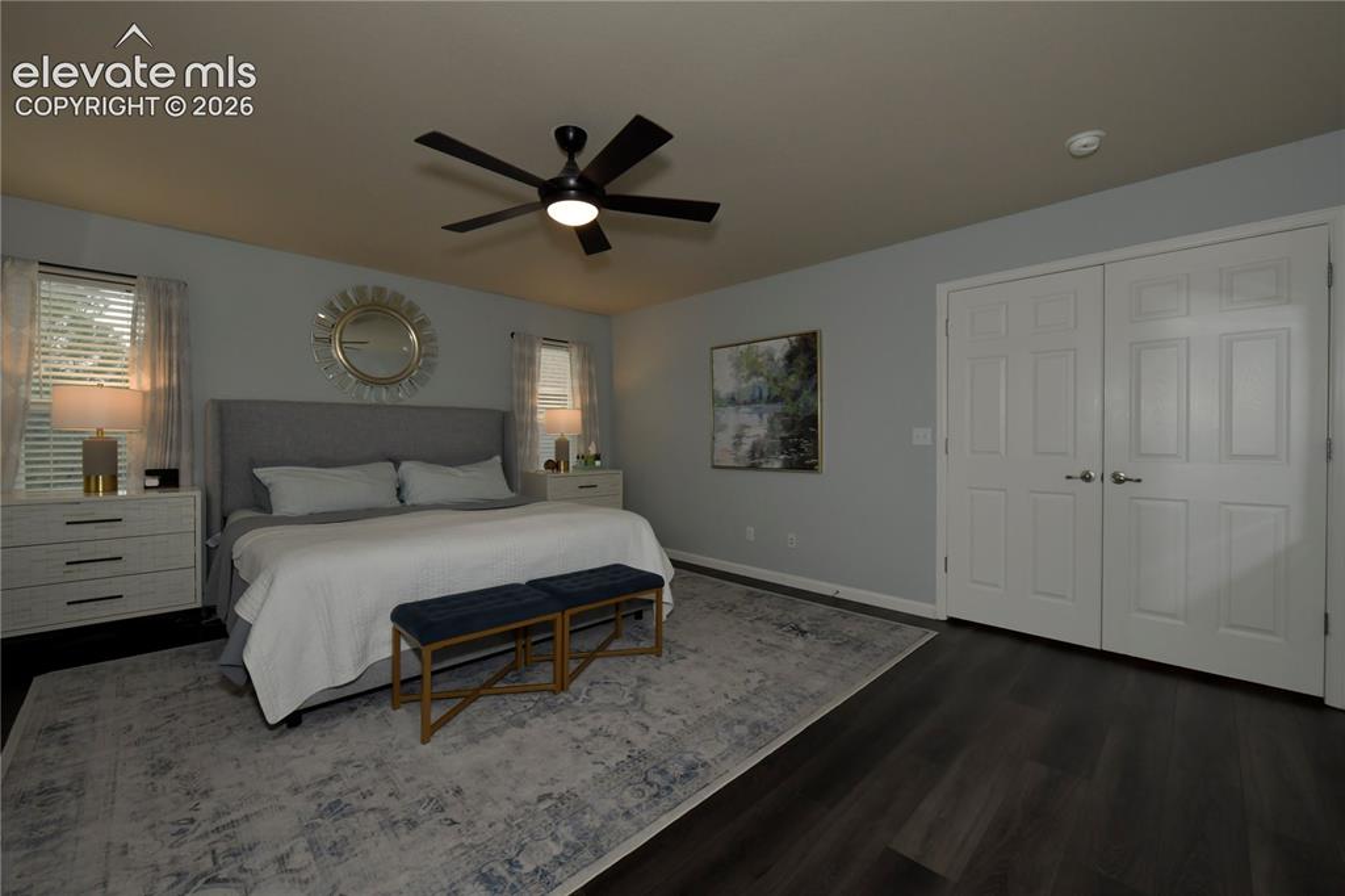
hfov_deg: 104.3
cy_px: 448
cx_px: 672
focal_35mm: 14
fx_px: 523
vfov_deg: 81.2
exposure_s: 1/160
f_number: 11
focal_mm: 14
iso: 1250
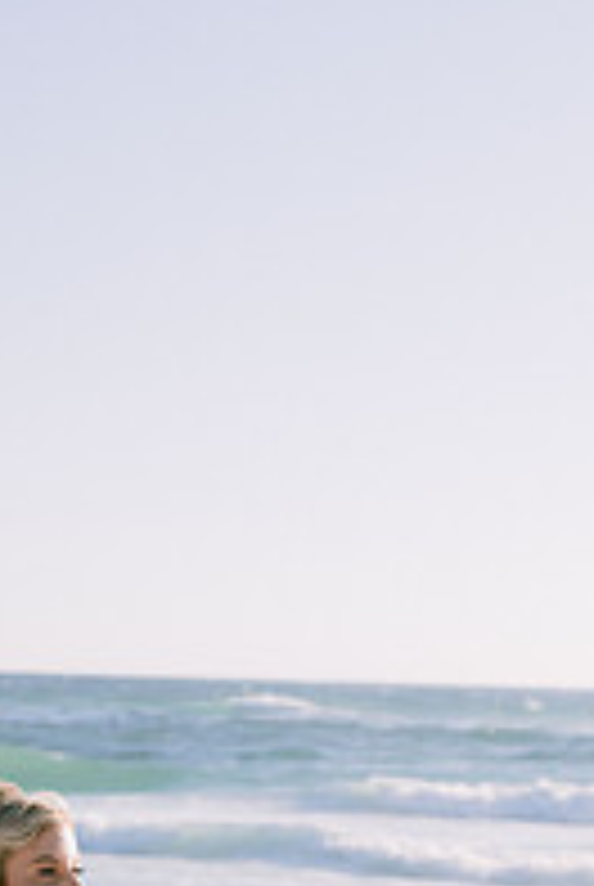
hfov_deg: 12.1
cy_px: 1007
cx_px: 270
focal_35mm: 114
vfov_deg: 17.3
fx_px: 2811
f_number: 4
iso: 200
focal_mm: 50
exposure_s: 1/2000
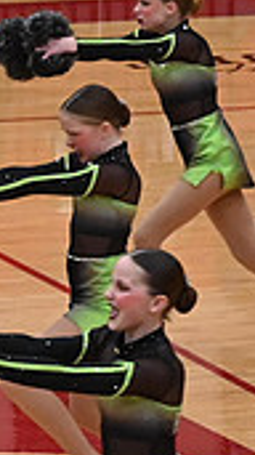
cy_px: 278
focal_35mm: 373
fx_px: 4490
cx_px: -449
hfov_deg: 3.2
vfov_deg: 5.8
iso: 6400
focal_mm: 70
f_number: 4
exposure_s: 1/400
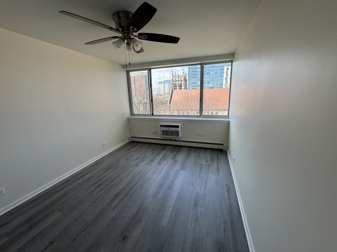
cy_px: 126
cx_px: 168
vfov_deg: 85.7
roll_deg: -2.1
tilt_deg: -8.2
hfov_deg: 102.1
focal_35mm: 14
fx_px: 136
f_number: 2.2
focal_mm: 2.22
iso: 40
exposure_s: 1/285
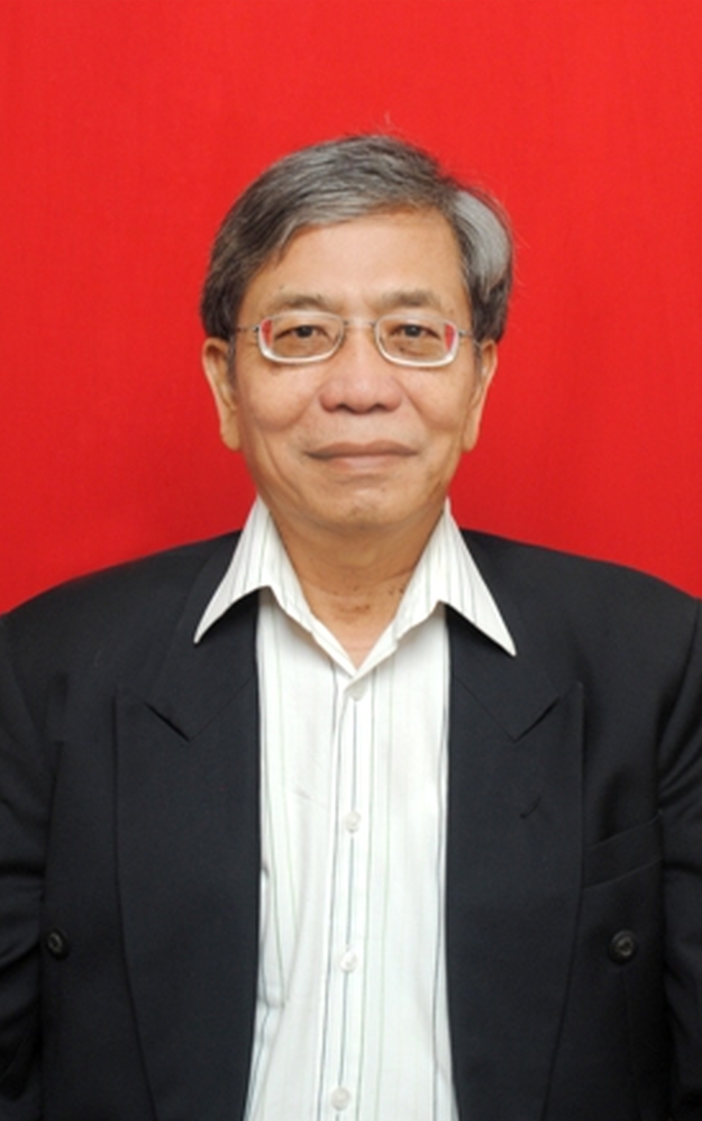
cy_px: 566
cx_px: 354
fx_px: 1438
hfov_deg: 27.4
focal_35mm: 47
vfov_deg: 42.6
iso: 400
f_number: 5.6
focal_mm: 30
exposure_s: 1/80
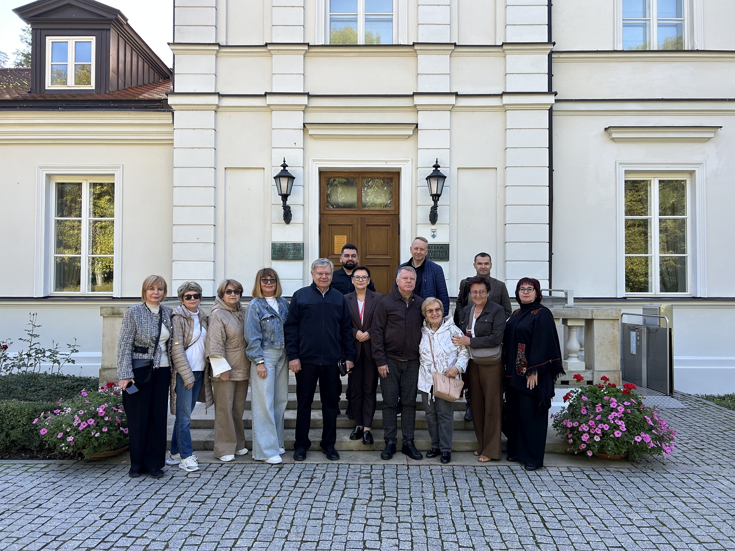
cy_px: 276
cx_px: 368
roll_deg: +0.5
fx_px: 552
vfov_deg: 53.1
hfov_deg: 67.3
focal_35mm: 26
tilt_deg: +1.4
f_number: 1.5
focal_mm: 5.7
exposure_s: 1/448
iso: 50
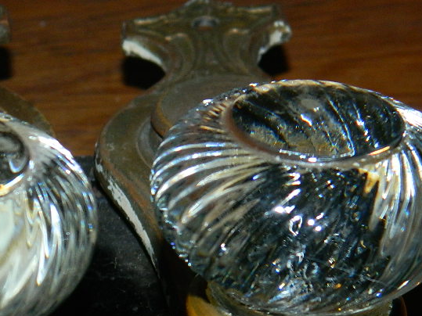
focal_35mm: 133
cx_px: 113
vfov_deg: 11.1
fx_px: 1621
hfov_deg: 14.8
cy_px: 294
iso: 200
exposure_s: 1/50
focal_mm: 12.6
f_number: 11.4
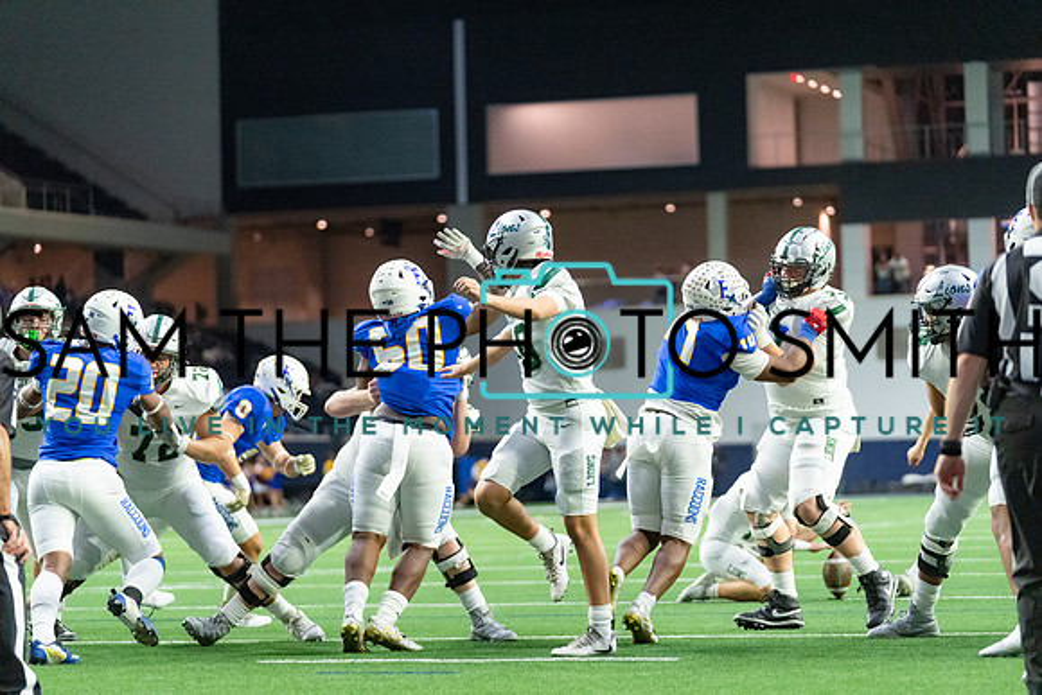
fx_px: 3561
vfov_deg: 11.2
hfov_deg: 16.6
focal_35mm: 123
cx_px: 521
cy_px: 348
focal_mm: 123
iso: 4000
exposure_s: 1/800
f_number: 2.8
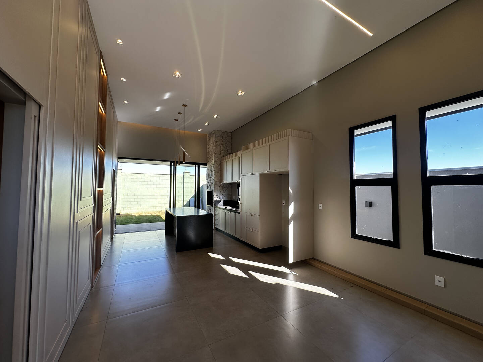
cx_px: 242
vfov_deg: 85.7
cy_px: 181
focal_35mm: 14
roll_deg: +0.4
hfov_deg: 102.1
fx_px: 195
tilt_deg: +2.5
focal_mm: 2.22
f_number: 2.2
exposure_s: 1/156
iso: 40
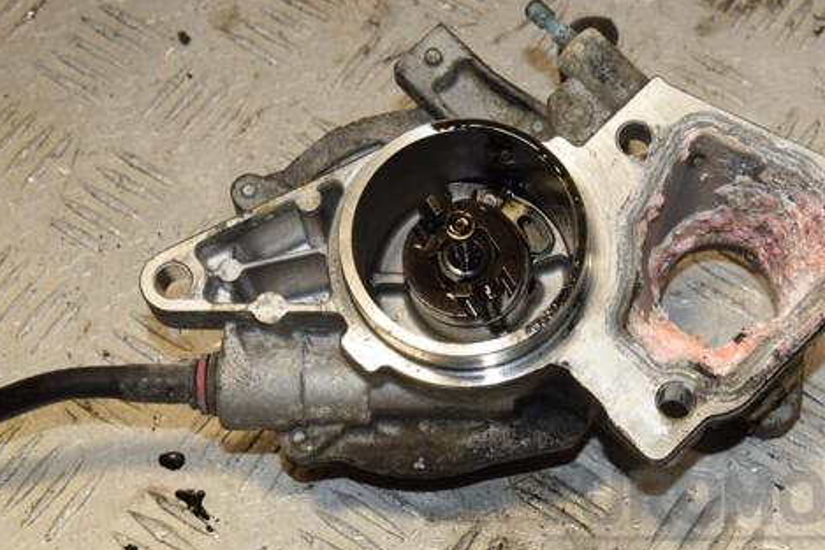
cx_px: 508
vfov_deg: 14.3
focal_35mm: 96
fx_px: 2201
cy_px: 264
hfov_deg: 21.2
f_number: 10
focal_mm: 50
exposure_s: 1/200
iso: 800
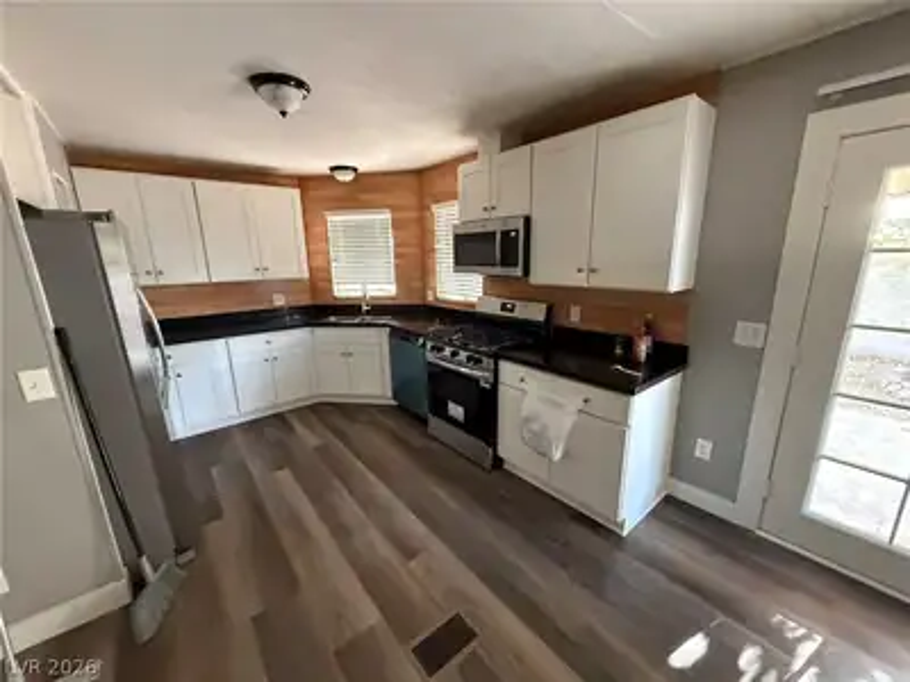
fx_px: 368
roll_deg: +0.8
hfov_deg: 102.1
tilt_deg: -12.5
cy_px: 341
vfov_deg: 85.7
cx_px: 455
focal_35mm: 14
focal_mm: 2.22
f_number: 2.2
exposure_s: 1/60
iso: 1000
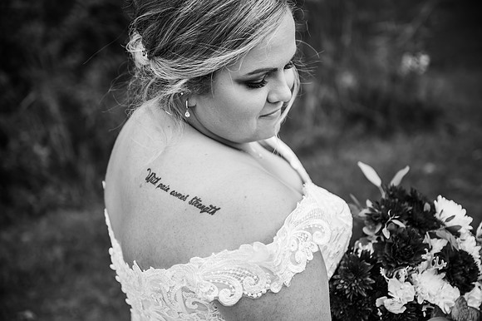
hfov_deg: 41.1
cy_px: 160
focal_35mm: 48
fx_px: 642
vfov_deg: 28.0
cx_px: 241
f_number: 2.8
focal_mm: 48
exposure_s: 1/1000
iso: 200
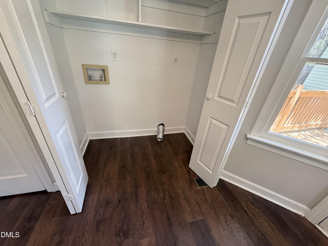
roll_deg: -4.6
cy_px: 123
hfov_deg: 102.1
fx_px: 133
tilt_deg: -27.6
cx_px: 164
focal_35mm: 14
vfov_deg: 85.7
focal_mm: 2.22
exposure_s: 1/30
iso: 80
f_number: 2.2
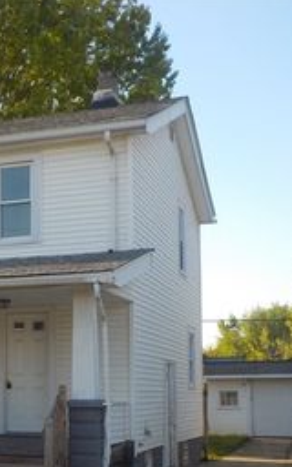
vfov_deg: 32.5
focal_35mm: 62
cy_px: 335
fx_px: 789
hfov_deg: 20.0
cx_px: -27
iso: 125
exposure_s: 1/400
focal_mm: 4.1
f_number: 3.3
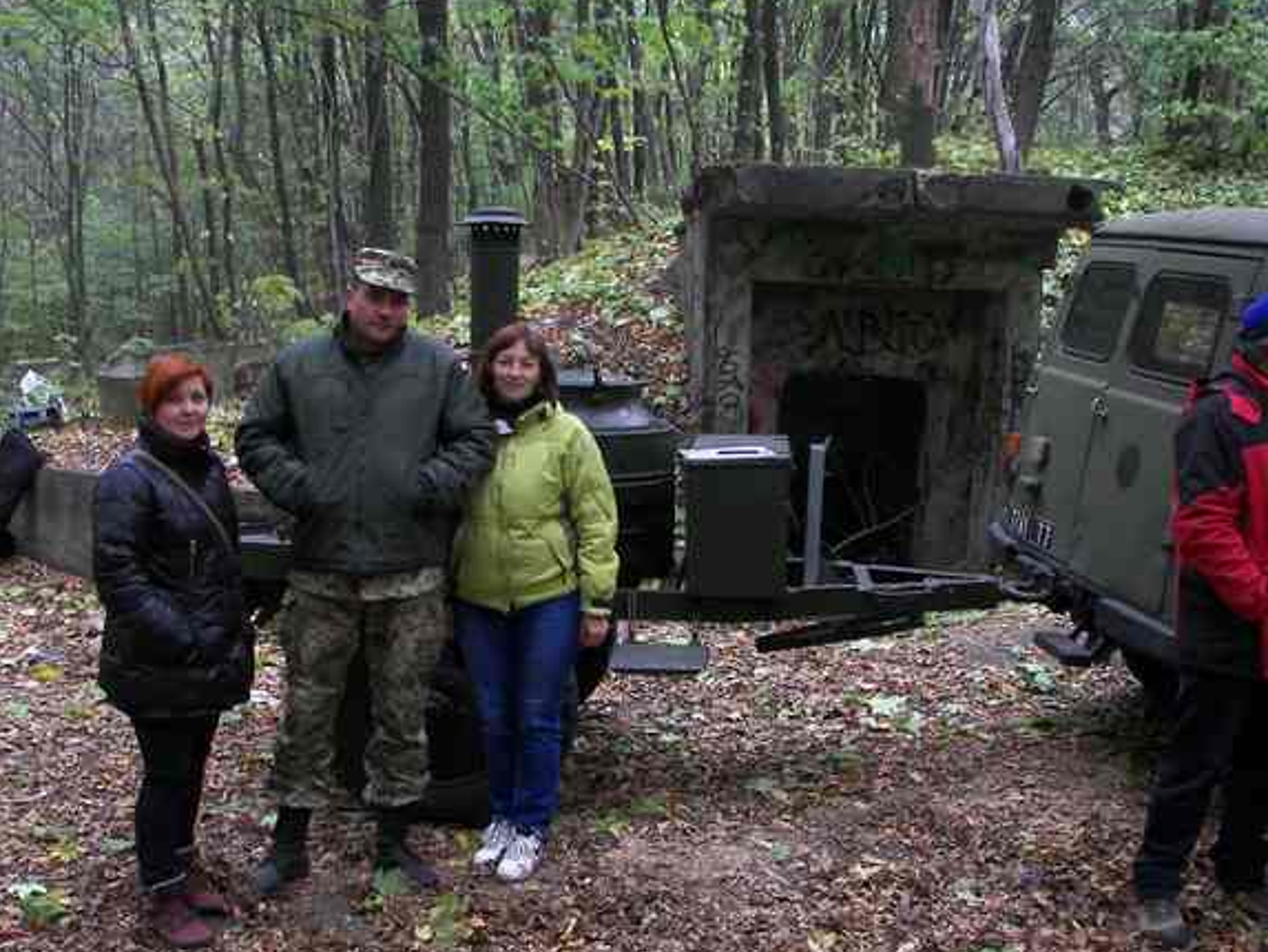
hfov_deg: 42.8
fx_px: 1612
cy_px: 555
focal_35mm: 44
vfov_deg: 32.8
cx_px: 520
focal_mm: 6
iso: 100
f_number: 2.8
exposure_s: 1/30
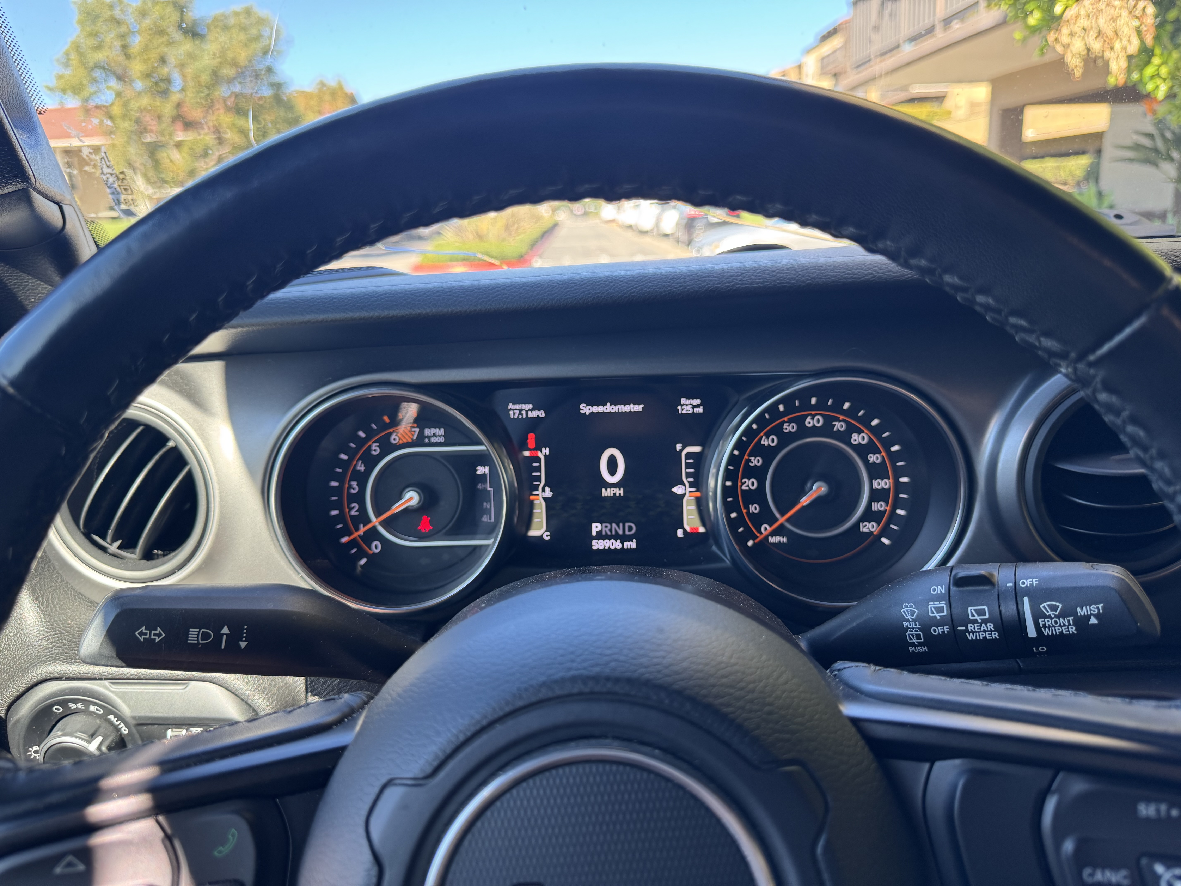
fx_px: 819
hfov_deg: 71.6
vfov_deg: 56.8
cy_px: 443
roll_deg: +1.6
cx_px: 590
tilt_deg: -15.4
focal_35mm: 24
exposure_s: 1/167
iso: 125
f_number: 1.78
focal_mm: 6.76
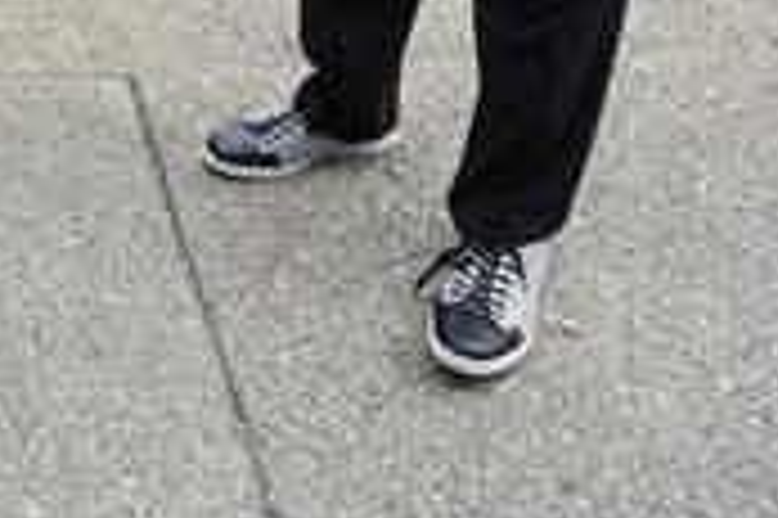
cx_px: -171
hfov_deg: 28.7
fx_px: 1295
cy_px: -254
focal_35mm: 60
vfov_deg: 19.7
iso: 1250
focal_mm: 16
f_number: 3.2
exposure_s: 1/1250
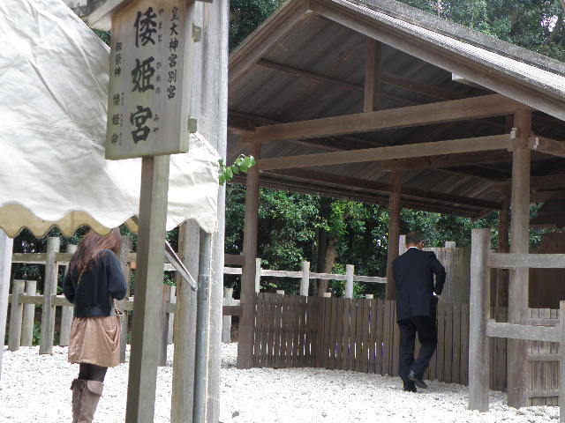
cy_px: 212
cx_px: 282
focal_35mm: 57
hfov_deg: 33.8
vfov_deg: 25.7
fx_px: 930
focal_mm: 10.25
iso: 80
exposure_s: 1/40
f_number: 3.5
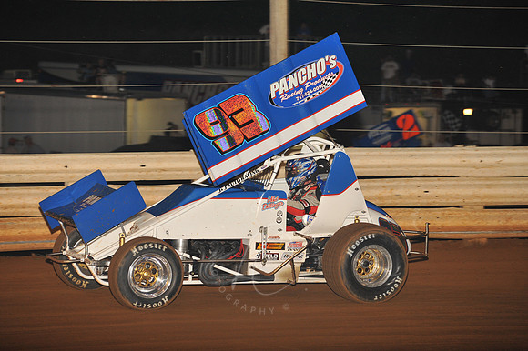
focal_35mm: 200
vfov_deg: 6.9
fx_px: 2932
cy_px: 176
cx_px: 264
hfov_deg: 10.3
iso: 1250
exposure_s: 1/320
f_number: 6.3
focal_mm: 200
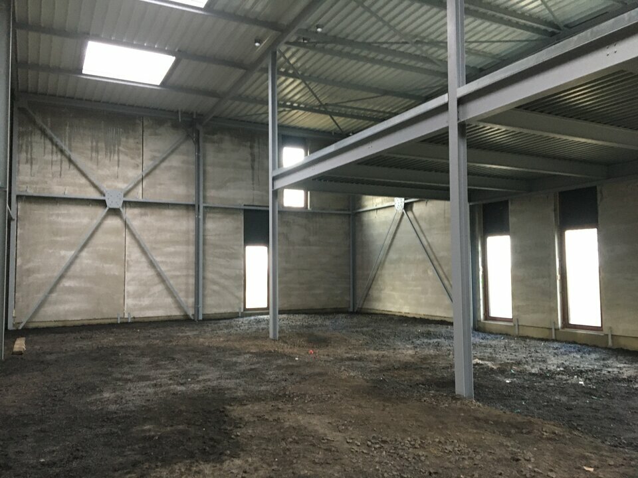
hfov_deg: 61.7
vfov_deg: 48.2
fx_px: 534
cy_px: 239
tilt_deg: +2.3
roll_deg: -0.3
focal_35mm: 29
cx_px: 319
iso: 200
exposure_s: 1/33
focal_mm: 4.15
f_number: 2.2
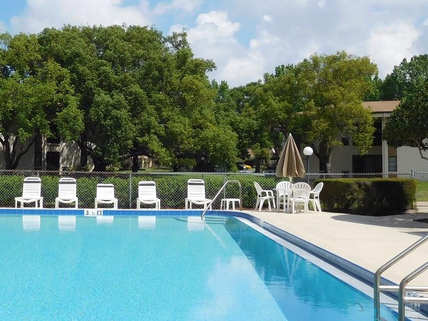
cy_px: 135
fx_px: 594
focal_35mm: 48
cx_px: 122
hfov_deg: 38.9
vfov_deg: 30.2
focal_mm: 4.5
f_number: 6.8
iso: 125
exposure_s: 1/500
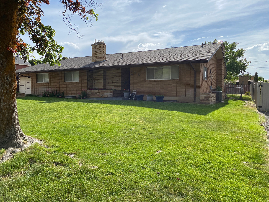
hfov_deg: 67.3
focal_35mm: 26
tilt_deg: -2.3
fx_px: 202
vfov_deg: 53.1
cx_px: 134
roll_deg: -0.9
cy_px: 101
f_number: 1.8
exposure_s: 1/3497
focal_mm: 4.25
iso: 32
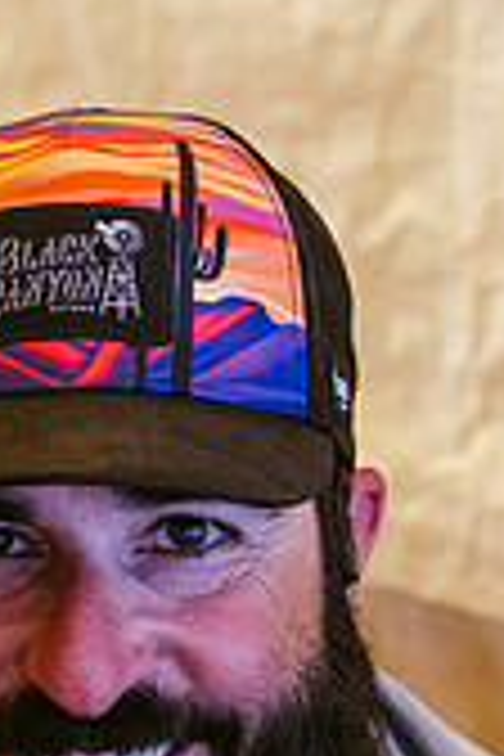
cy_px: 670
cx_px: 40
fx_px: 8042
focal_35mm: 383
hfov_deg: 3.6
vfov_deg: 5.4
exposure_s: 1/4000
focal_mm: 143
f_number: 5
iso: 6400
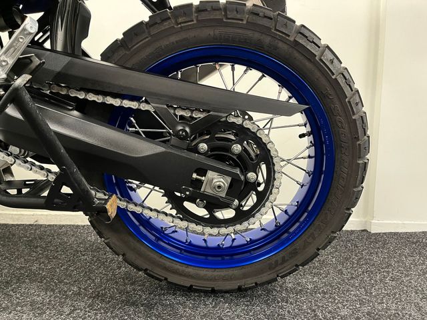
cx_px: 214
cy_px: 160
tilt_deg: -5.5
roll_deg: -0.7
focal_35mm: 26
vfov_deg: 53.1
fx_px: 321
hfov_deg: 67.3
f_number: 1.6
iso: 400
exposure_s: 1/33
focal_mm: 5.1
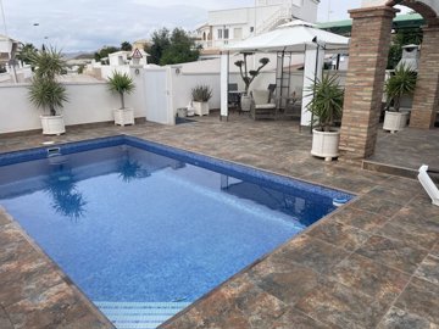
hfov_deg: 67.3
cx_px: 220
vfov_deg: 53.1
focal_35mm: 26
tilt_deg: -16.9
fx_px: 330
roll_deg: +1.1
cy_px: 164
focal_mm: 4.2
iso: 32
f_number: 1.6
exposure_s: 1/2304
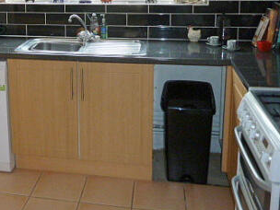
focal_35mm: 48
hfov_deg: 38.6
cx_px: 69
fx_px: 388
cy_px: 23
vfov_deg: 29.1
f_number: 3.3
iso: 250
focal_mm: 4.1
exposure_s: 1/30
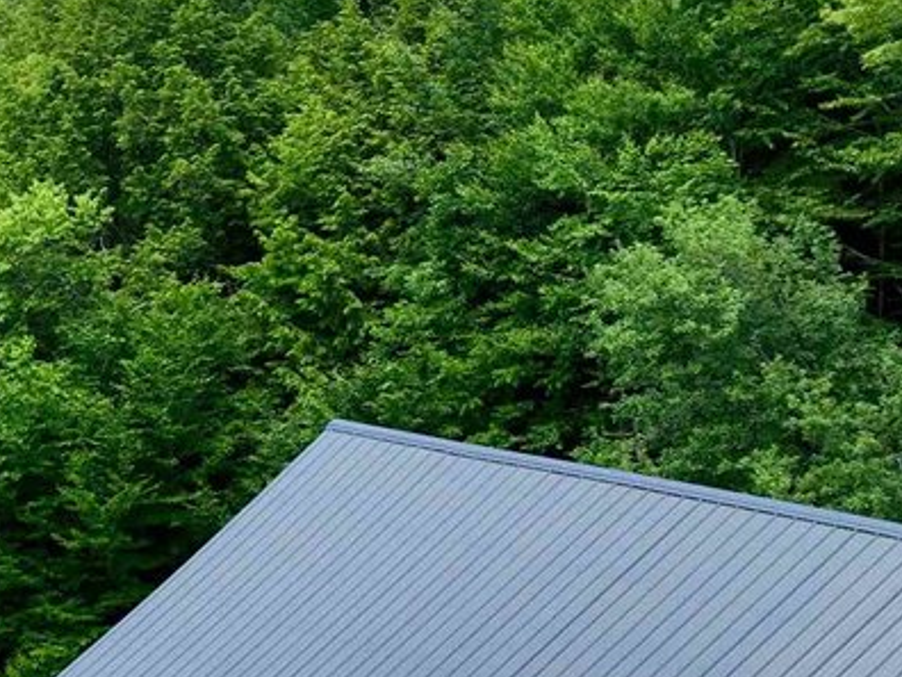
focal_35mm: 97
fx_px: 2528
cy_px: 791
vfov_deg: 14.8
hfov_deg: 18.3
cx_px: -394
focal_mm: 12.29
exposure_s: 1/1600
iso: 220
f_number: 2.8
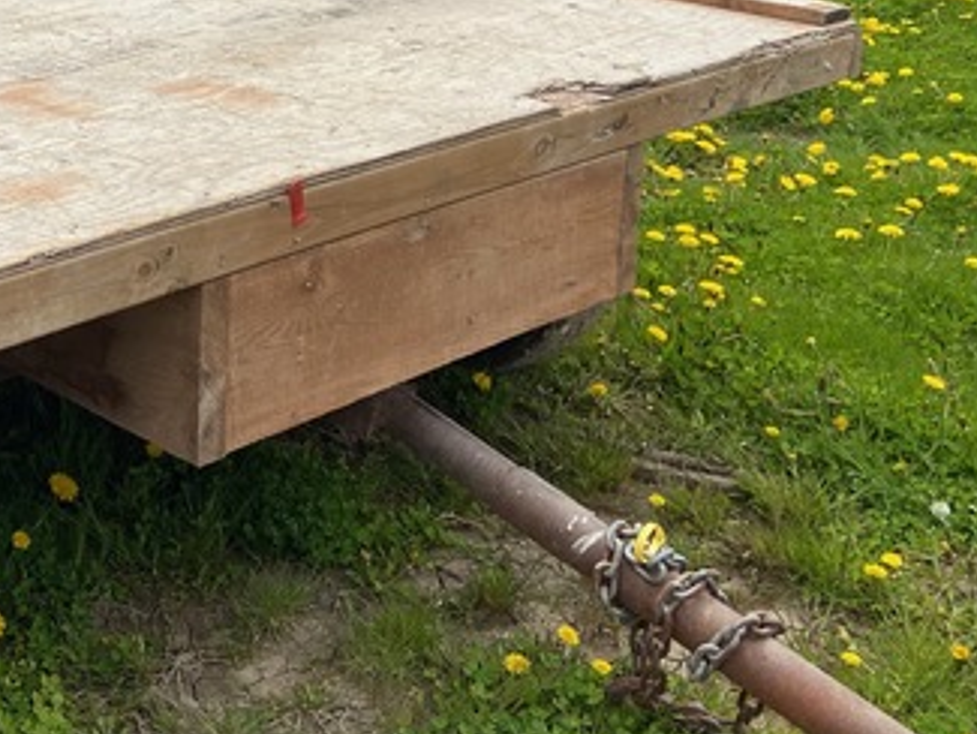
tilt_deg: -11.6
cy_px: -15
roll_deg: -0.2
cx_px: -15
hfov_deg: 28.3
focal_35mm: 64
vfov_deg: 22.0
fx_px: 1807
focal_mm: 4.25
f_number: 1.8
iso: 32
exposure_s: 1/2890
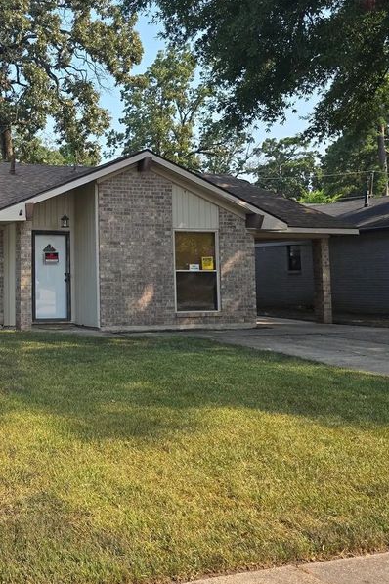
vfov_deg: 46.9
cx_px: 0
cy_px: 214
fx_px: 664
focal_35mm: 41
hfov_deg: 30.3
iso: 12
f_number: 1.7
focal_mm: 6.3
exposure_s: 1/406
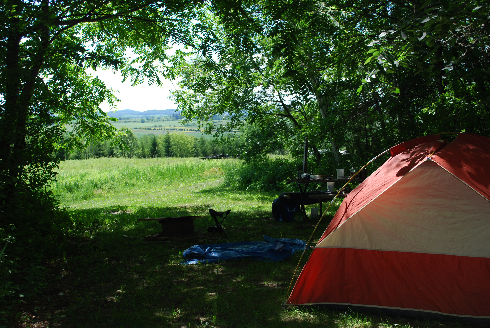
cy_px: 163
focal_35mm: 47
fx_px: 640
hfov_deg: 41.9
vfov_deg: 28.7
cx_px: 244
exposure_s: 1/200
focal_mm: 28
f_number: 4.5
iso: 100
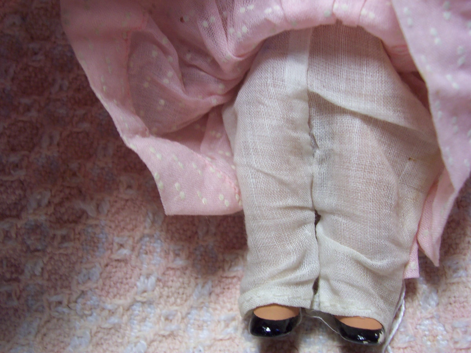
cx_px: 236
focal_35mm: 37
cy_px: 176
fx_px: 503
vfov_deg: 38.7
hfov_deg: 50.1
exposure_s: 1/30
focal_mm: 5.6
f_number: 2.8
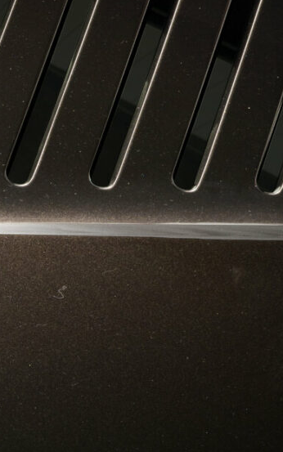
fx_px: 2910
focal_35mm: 236
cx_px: -405
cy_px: 499
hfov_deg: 5.4
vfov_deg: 8.8
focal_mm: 50
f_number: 11
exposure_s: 1/3
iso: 100
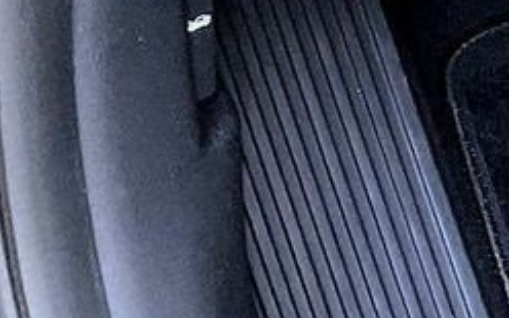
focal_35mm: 198
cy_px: -632
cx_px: 1529
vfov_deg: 6.1
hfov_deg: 8.7
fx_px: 2747
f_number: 1.8
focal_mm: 3
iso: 80
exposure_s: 1/60
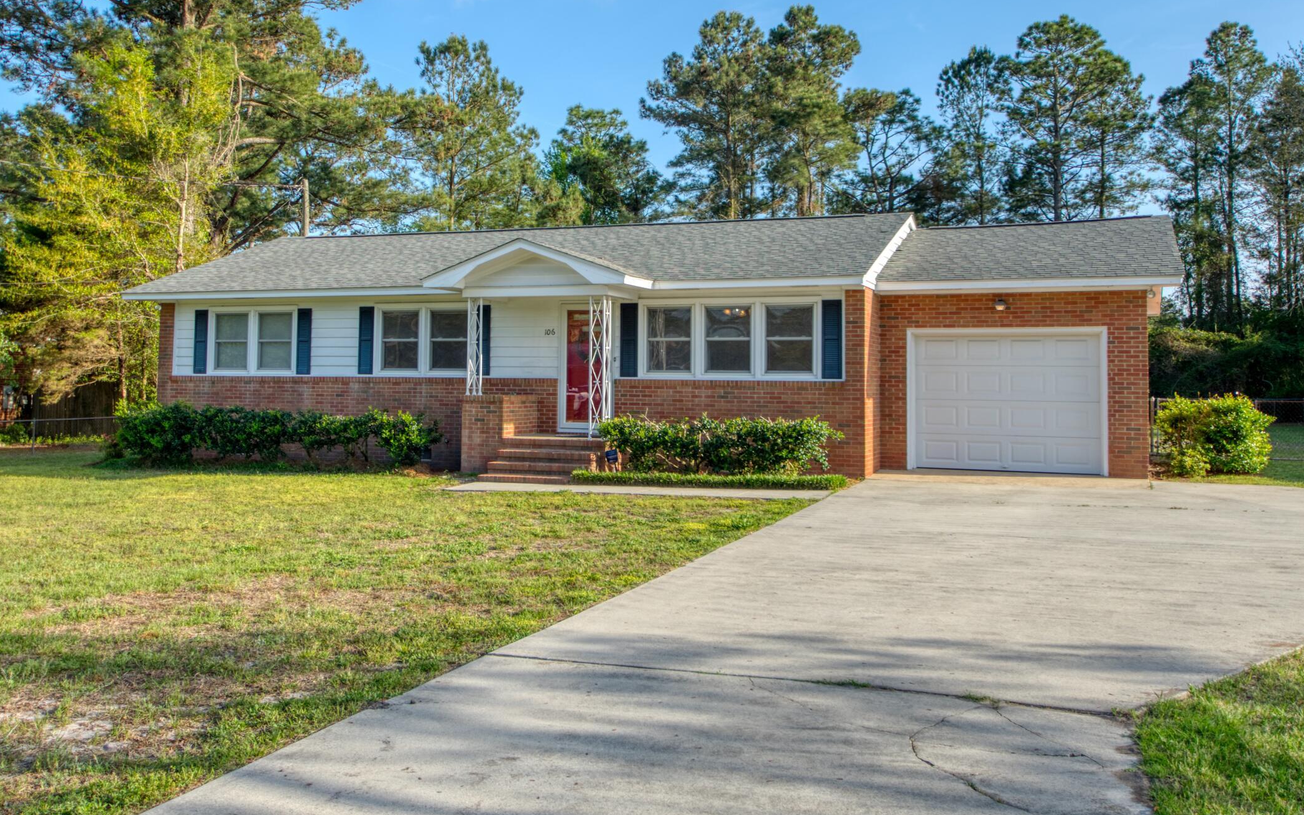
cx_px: 601
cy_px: 316
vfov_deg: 36.1
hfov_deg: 55.3
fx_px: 1244
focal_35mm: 35
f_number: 6.3
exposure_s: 1/125
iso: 100
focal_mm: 16
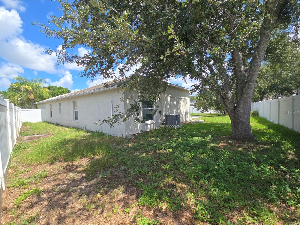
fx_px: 113
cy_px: 112
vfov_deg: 89.9
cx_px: 150
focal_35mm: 13
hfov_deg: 106.2
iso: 50
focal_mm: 2.2
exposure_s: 1/1311
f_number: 2.2
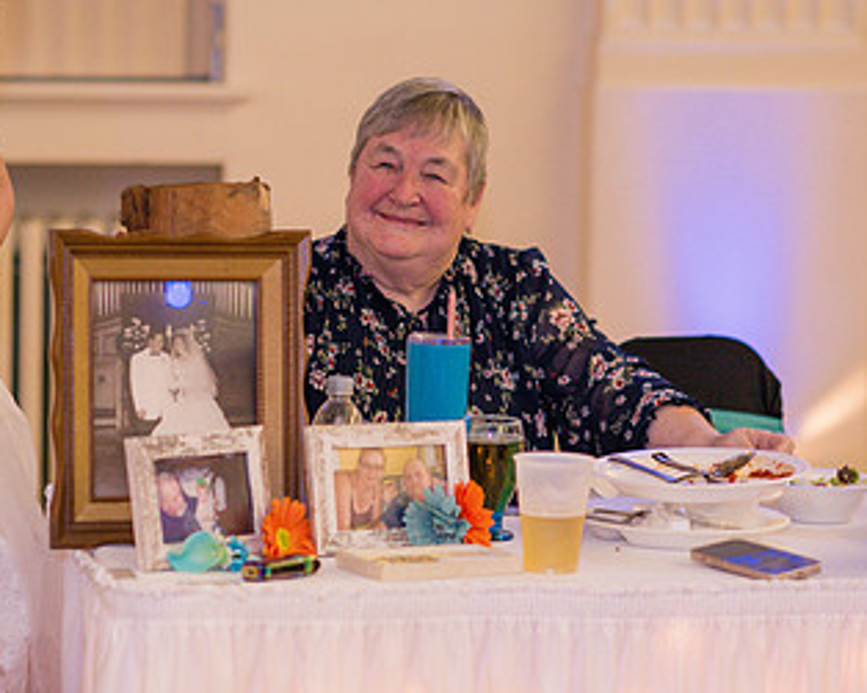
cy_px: 251
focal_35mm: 156
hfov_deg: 12.4
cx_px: 370
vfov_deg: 9.9
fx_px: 4002
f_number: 2.2
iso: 640
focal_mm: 85
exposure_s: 1/125
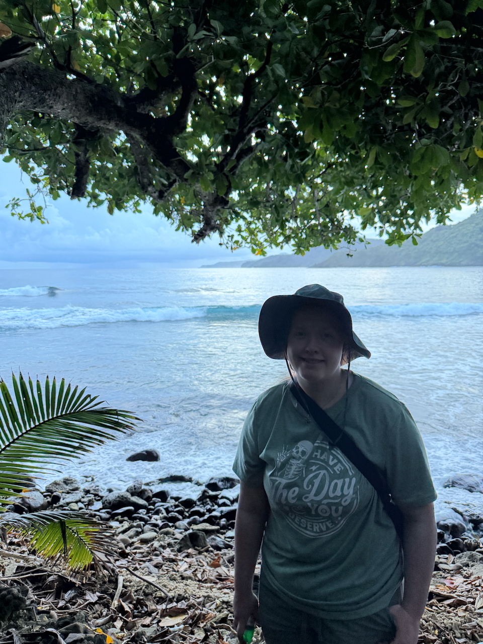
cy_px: 322
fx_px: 446
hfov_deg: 56.8
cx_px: 242
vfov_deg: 71.6
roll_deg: +0.8
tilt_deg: -7.2
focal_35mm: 24
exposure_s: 1/60
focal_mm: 6.76
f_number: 1.78
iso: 500
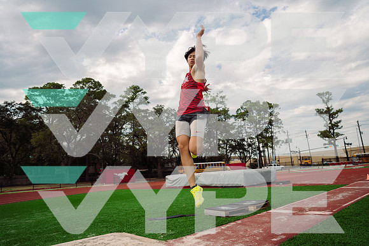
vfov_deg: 53.2
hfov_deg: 73.7
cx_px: 184
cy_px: 123
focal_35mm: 24
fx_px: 246
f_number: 2.8
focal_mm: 24
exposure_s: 1/3200
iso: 250
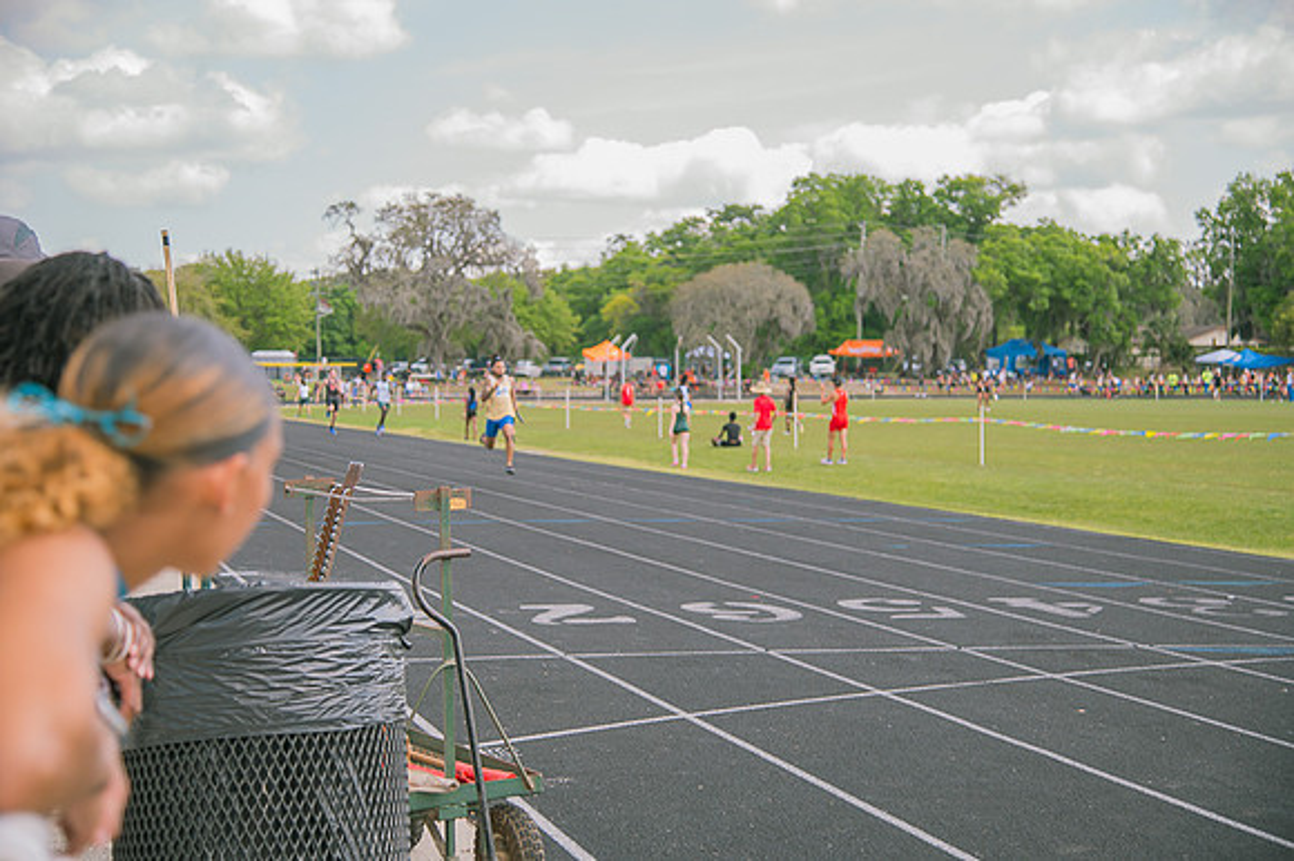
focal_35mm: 55
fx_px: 1976
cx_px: 647
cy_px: 430
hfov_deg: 36.3
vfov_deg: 24.6
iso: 200
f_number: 4
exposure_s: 1/200
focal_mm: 55
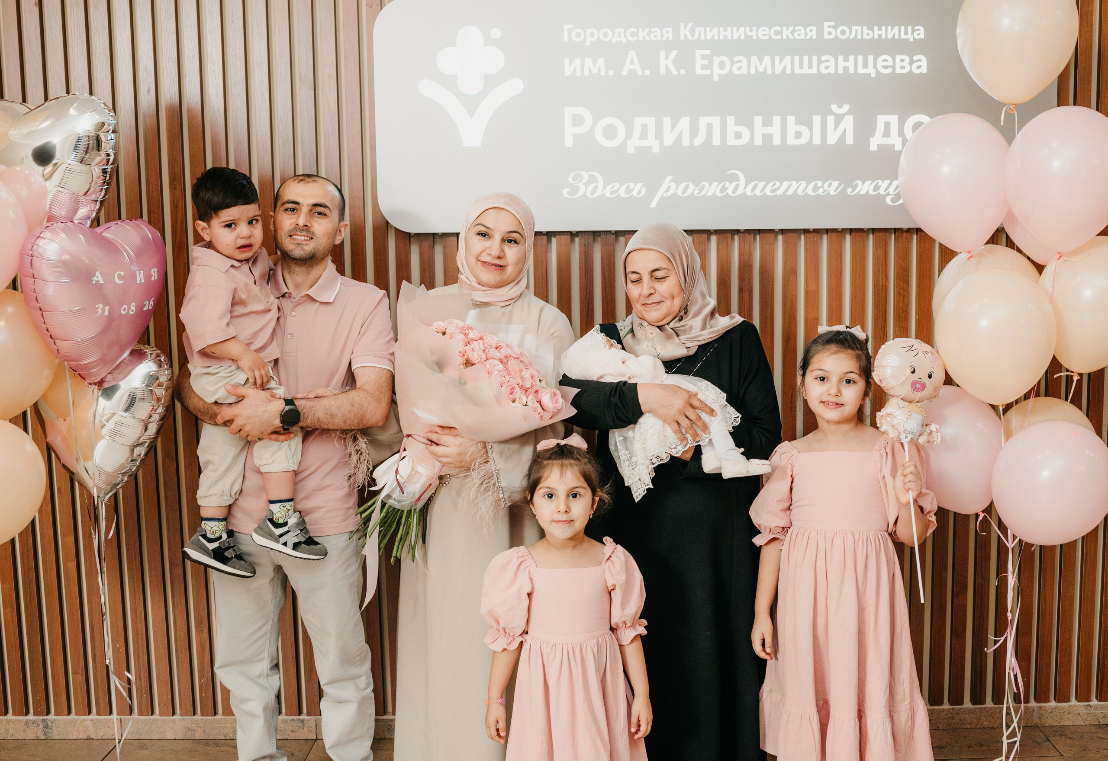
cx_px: 596
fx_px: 1223
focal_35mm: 39
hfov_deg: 48.7
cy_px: 395
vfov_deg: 34.6
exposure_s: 1/160
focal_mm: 35
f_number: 3.5
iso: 320
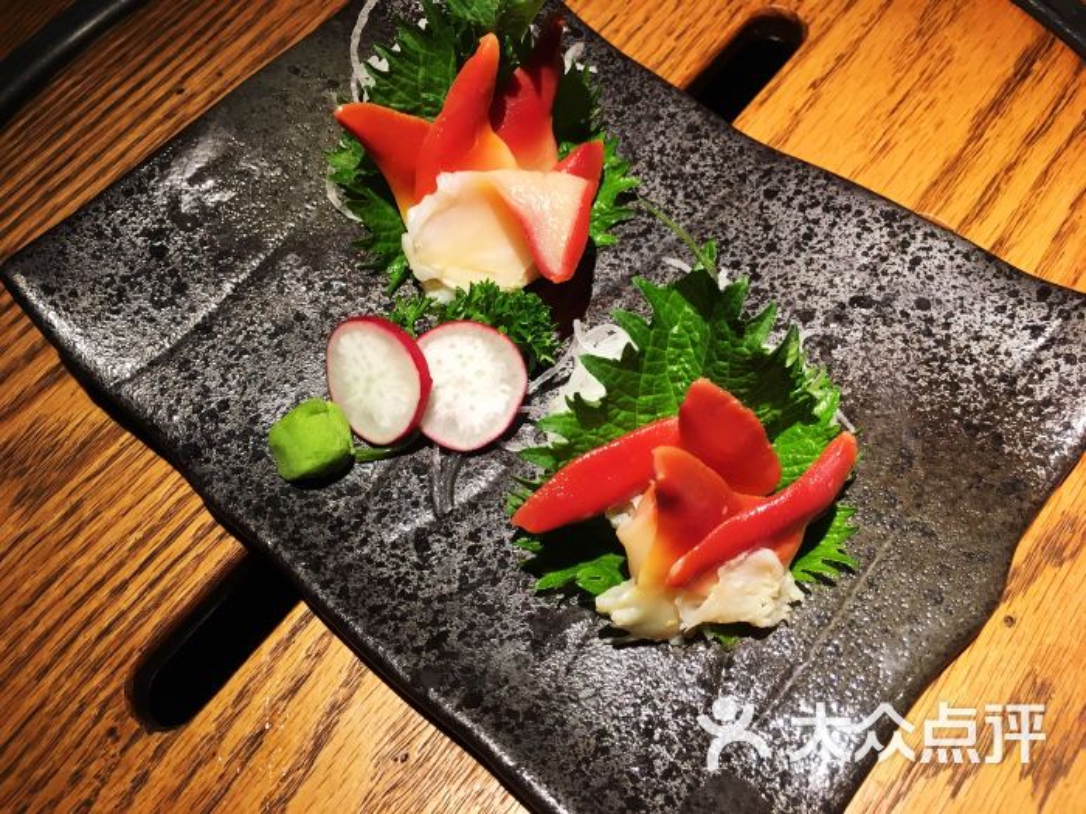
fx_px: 910
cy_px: 407
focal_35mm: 29
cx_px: 543
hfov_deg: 61.7
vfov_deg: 48.2
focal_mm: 4.15
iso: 40
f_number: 2.2
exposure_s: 1/33
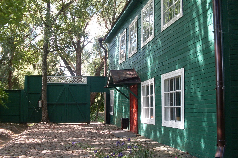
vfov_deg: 33.4
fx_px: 264
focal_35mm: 40
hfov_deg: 48.5
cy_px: 88
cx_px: 119
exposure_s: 1/125
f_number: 2.8
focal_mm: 6.3
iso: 80
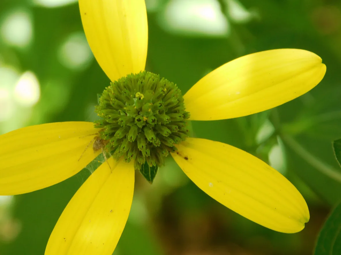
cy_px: 128
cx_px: 170
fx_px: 1812
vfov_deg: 8.1
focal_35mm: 184
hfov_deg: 10.7
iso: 200
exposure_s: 1/30
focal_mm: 32.7
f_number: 5.4
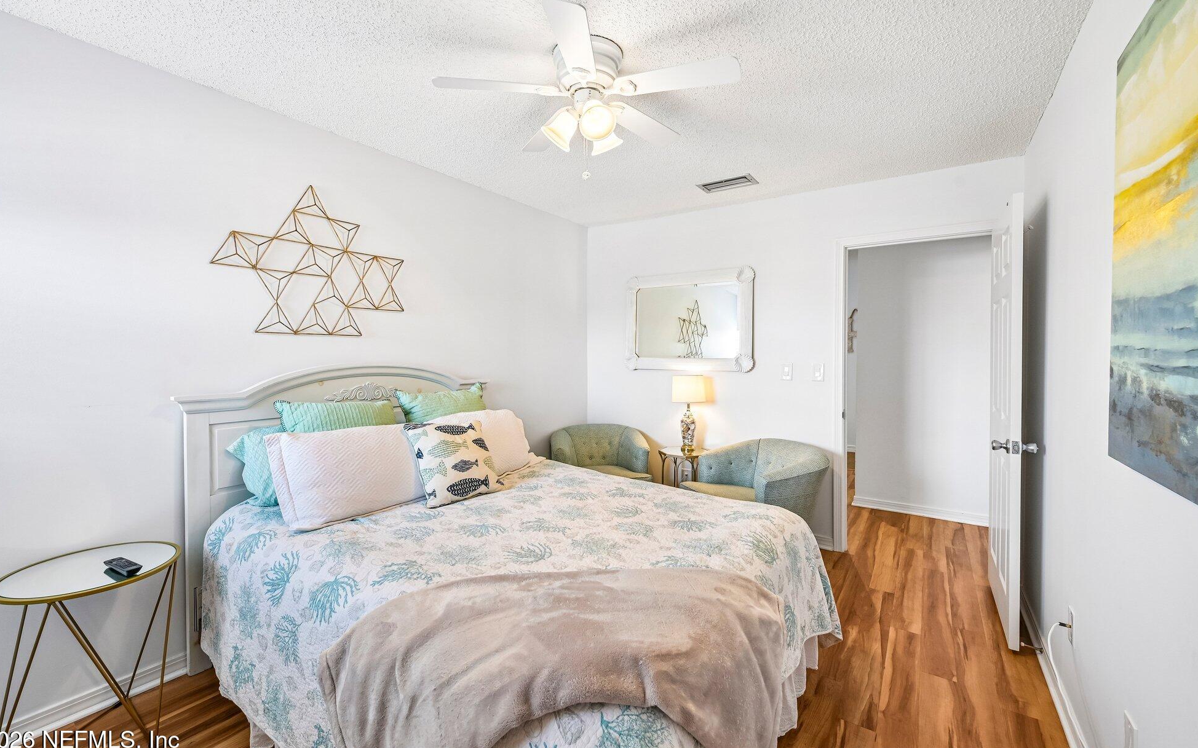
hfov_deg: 101.5
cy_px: 359
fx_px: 490
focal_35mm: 15
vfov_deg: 74.7
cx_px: 592
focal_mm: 14
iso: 400
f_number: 8
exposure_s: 1/15
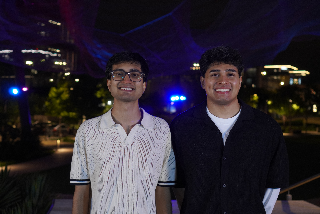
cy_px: 107
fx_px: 467
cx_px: 160
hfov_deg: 37.9
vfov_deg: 25.8
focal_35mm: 52
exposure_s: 1/40
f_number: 2.8
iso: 800
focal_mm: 35
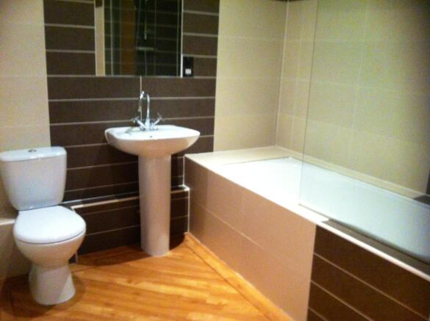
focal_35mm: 35
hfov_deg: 52.7
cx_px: 215
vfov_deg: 40.6
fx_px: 434
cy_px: 160
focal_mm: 3.85
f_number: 2.8
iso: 320
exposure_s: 1/15
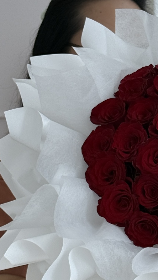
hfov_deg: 8.6
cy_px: 227
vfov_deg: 15.2
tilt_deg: -17.6
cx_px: 189
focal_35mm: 140
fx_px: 1043
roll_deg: -0.7
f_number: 1.78
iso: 64
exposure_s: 1/962
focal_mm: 6.76
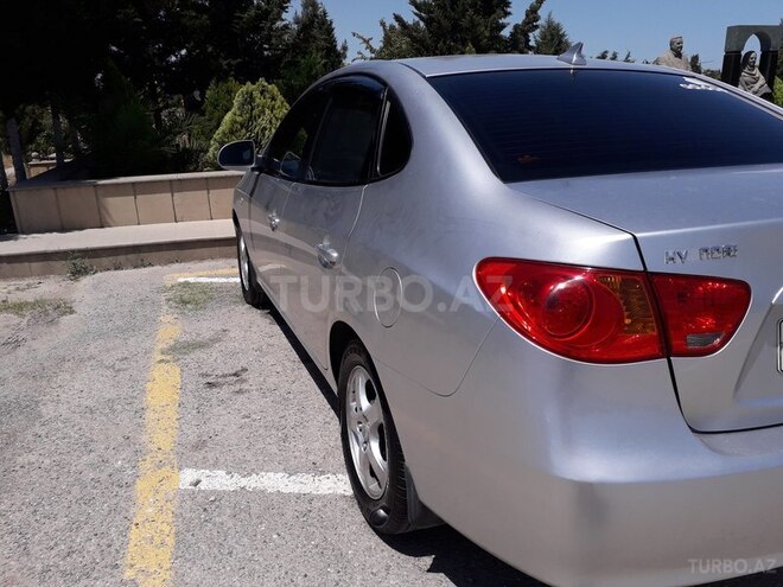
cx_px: 392
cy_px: 294
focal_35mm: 27
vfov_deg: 51.4
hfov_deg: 65.3
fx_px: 611
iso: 40
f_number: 1.9
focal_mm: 3.6
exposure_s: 1/3268
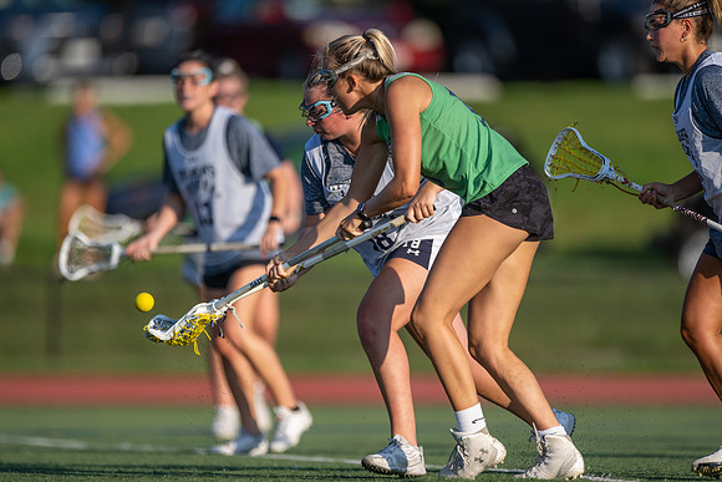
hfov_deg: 4.6
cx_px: 376
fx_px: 8971
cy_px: 232
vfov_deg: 3.1
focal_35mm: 447
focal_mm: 400
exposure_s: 1/2000
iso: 180
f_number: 2.8
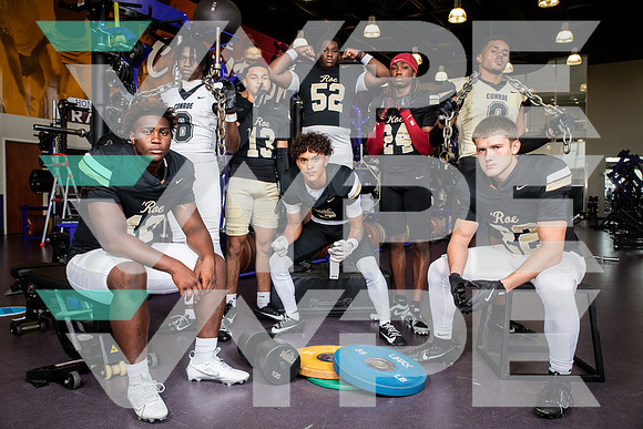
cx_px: 322
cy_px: 214
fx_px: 536
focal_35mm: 30
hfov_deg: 61.9
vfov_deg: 43.6
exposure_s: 1/250
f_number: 5.6
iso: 500
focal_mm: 30
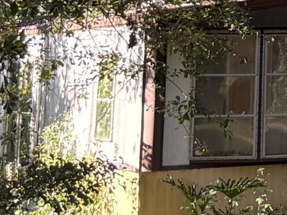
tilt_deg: +9.8
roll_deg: +1.2
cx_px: 556
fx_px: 1500
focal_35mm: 181
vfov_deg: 7.8
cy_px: -228
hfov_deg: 10.2
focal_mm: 5.96
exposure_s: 1/244
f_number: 1.6
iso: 64
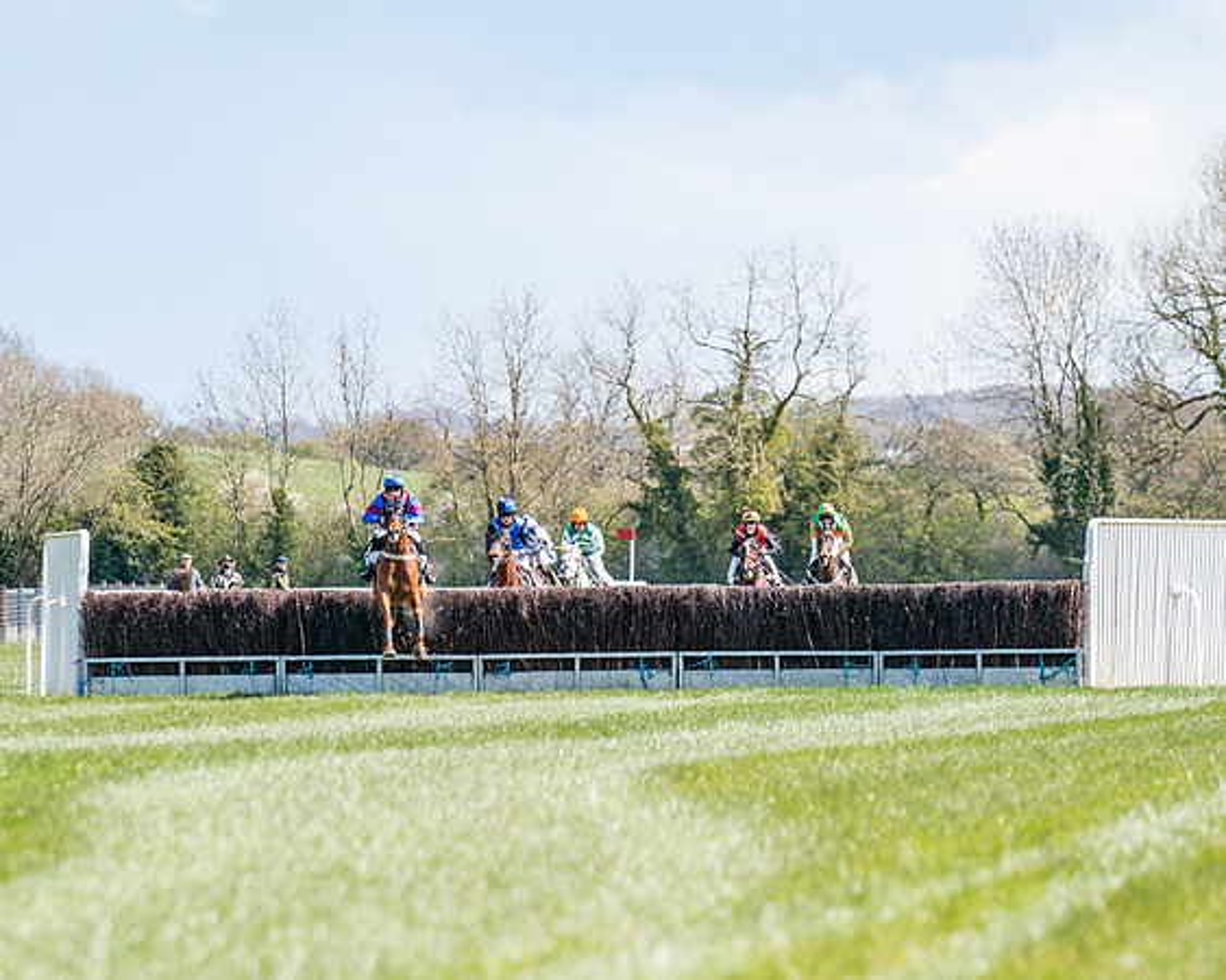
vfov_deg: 4.8
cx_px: 492
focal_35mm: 323
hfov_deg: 6.0
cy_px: 529
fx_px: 11708
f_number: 4
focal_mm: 200
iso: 200
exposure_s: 1/1600
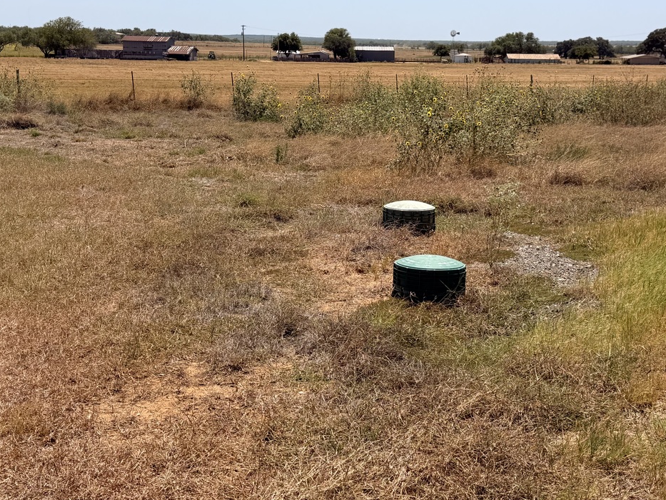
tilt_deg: -10.3
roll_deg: -0.6
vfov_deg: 27.0
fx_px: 1039
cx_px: 370
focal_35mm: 54
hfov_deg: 35.5
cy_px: 209
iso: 80
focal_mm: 6.76
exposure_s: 1/7353
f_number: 1.78
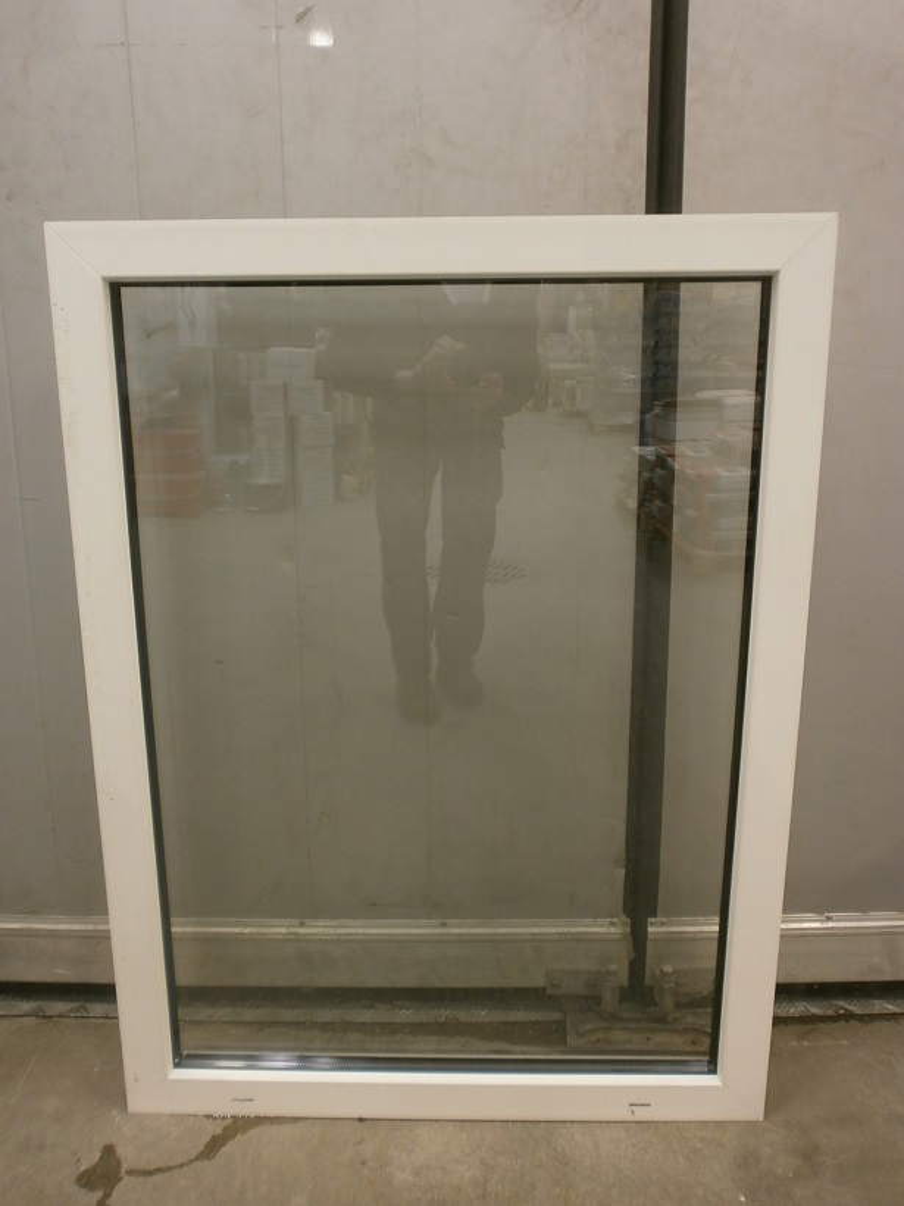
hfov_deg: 51.4
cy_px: 603
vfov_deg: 65.3
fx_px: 940
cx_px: 452
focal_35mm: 27
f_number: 2.9
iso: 125
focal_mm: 4.8
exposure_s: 1/13
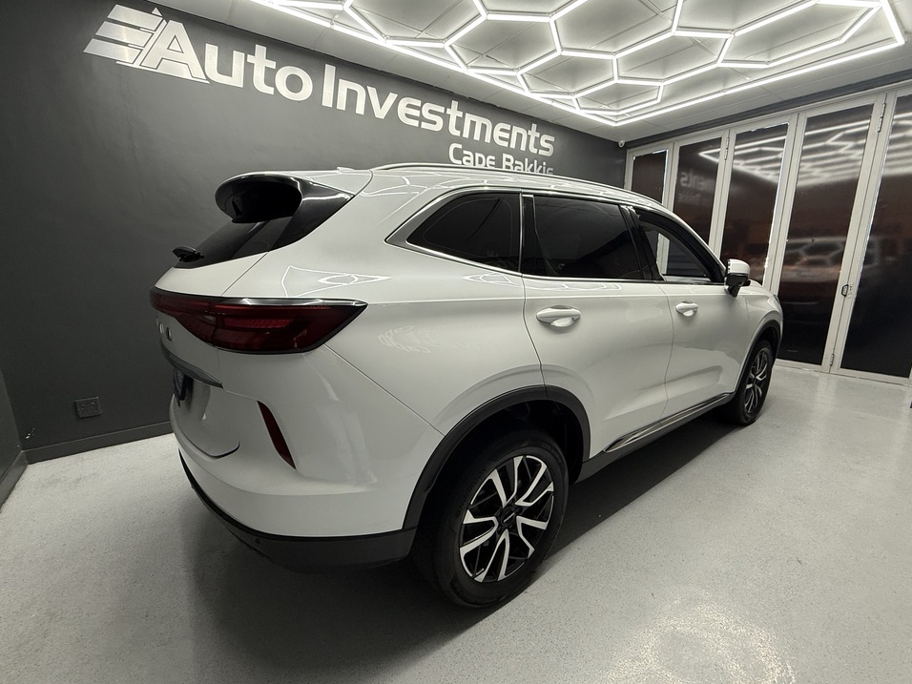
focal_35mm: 15
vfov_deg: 81.7
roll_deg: +1.5
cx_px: 457
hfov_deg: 98.2
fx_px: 395
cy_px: 349
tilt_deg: -11.0
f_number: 2.2
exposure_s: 1/99
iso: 160
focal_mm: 2.22
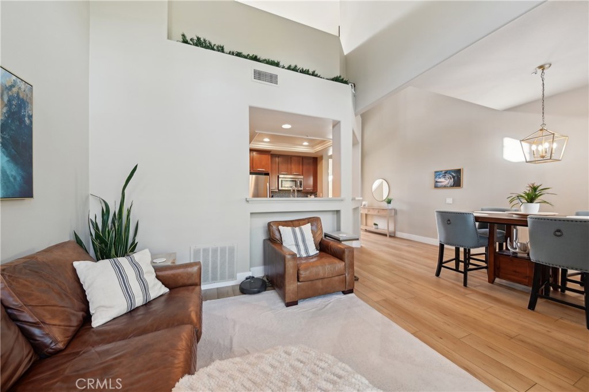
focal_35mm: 12
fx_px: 196
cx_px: 294
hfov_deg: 112.7
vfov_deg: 89.9
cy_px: 196
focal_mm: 12
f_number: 8
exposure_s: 1/5
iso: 320
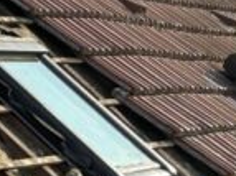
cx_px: -427
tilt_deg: -10.4
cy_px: 332
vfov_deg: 7.7
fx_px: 1267
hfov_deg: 9.0
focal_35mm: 186
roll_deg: +0.3
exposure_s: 1/1517
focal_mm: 5.96
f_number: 1.6
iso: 50
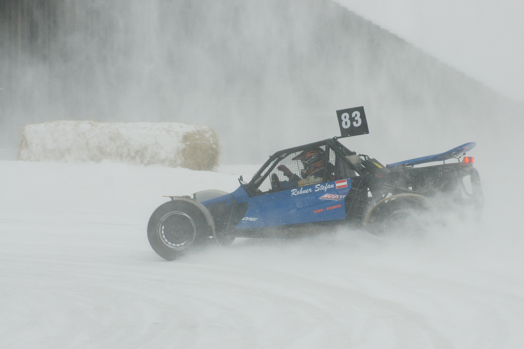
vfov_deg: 4.6
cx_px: 262
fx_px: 4367
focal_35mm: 300
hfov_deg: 6.9
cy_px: 174
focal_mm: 200
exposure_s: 1/320
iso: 500
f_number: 8
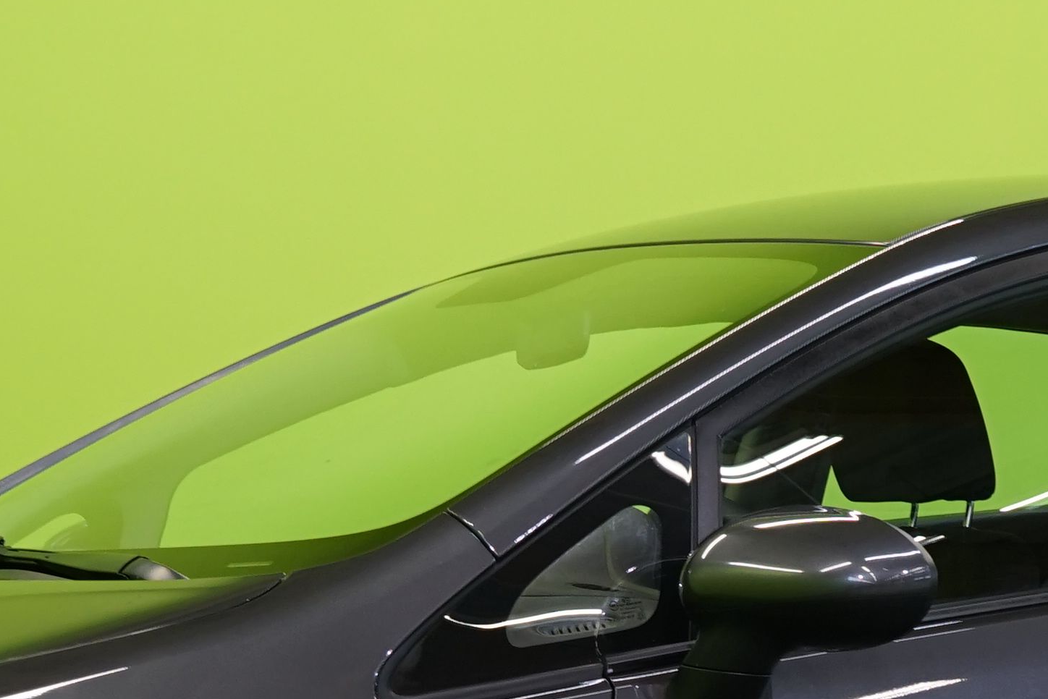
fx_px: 4222
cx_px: 653
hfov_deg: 14.1
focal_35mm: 145
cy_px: 747
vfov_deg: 9.4
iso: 500
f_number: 6.3
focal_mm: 35
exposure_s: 1/30
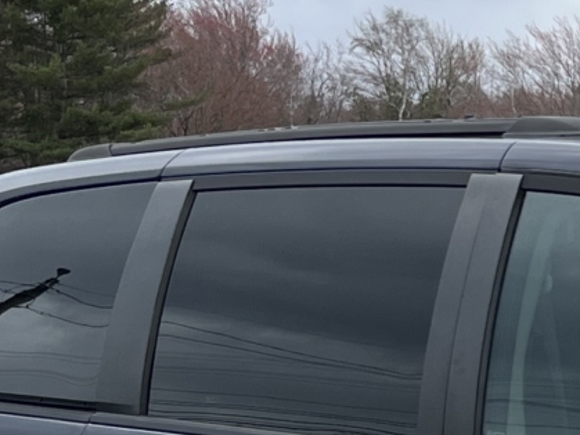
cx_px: 1110
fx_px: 2663
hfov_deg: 11.4
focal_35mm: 159
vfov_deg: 9.3
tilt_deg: -2.8
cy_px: 321
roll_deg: +0.6
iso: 50
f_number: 1.6
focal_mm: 5.1
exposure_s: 1/864
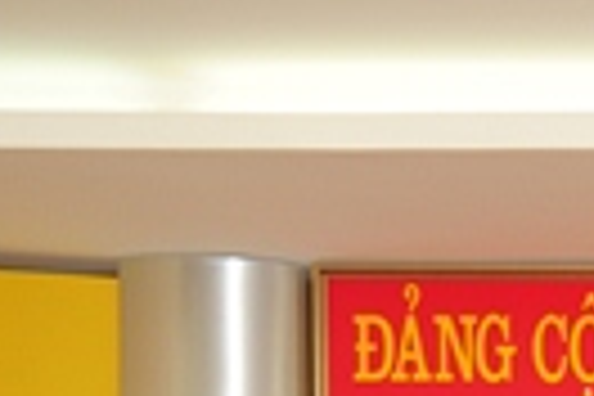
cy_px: 886
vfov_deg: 8.1
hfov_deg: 12.0
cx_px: 1030
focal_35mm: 159
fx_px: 2623
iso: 400
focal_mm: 35
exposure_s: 1/250
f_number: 4
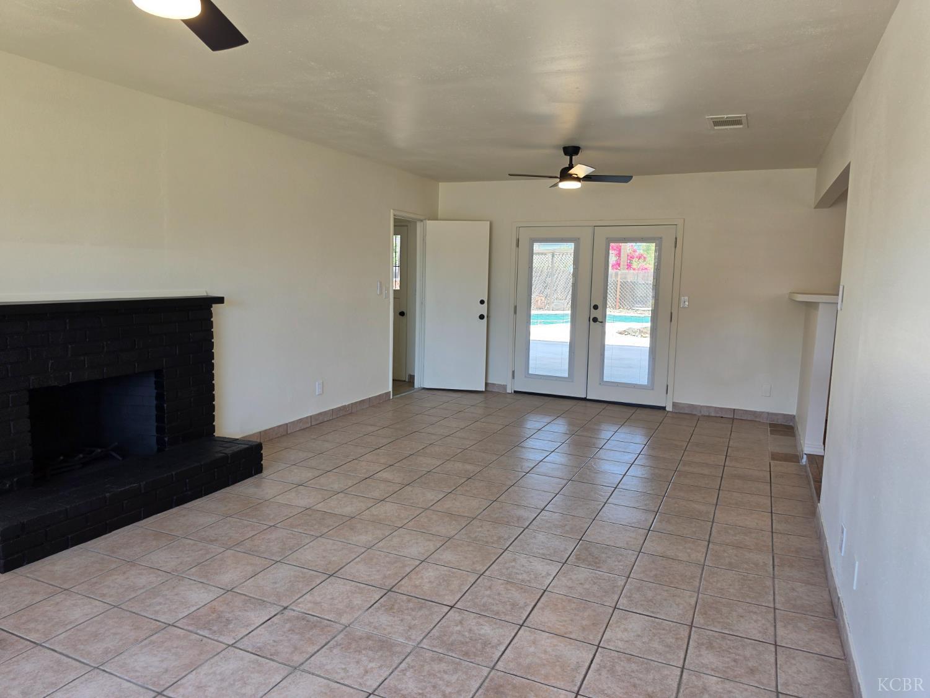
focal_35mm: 23
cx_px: 465
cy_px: 349
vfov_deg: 58.9
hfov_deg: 73.9
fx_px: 618
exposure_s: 1/100
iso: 20
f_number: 1.4
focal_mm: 6.5
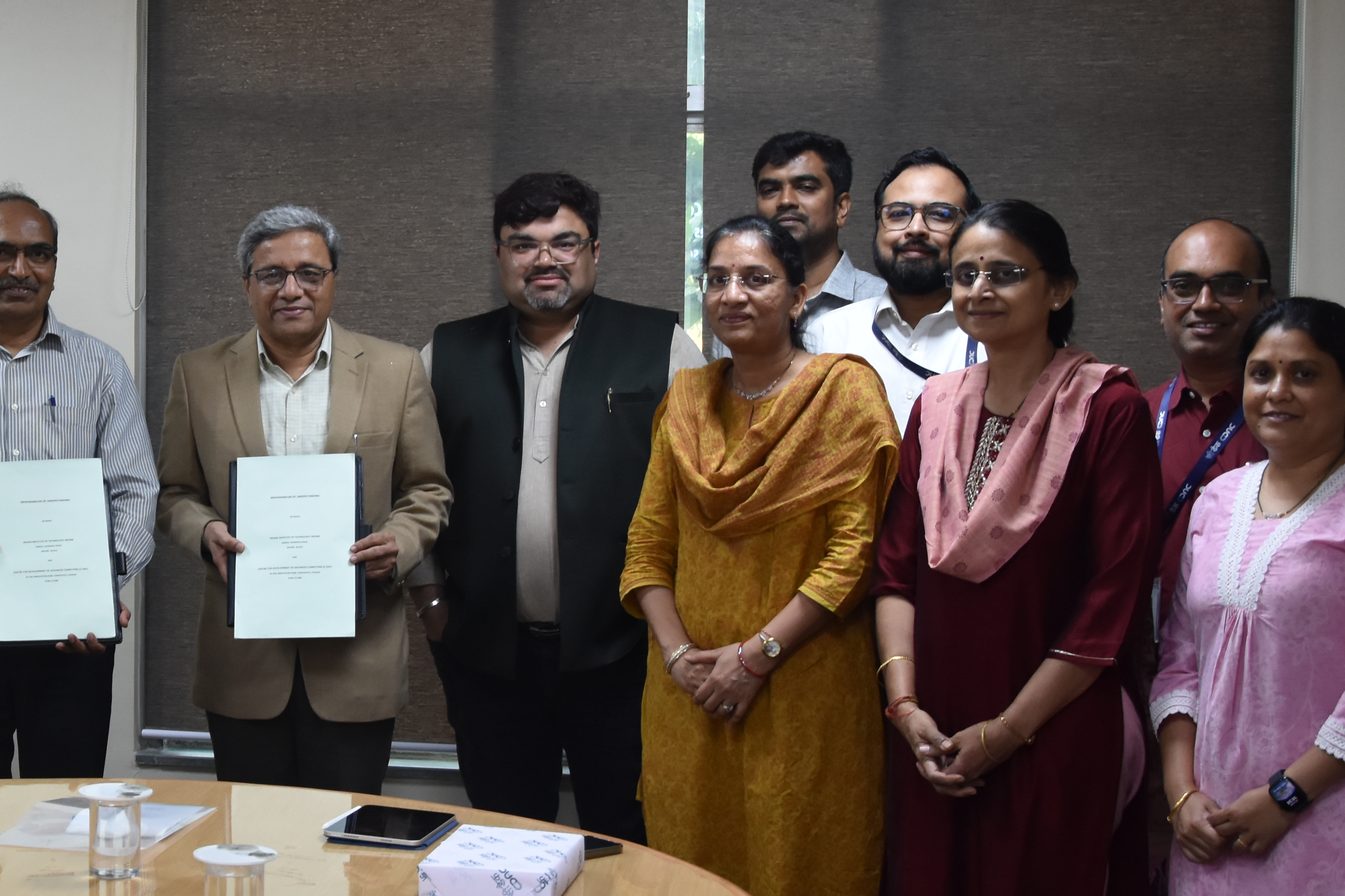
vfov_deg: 21.9
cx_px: 263
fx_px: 2316
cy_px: 452
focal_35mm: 62
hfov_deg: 31.5
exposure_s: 1/80
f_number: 4.5
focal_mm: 21
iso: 800
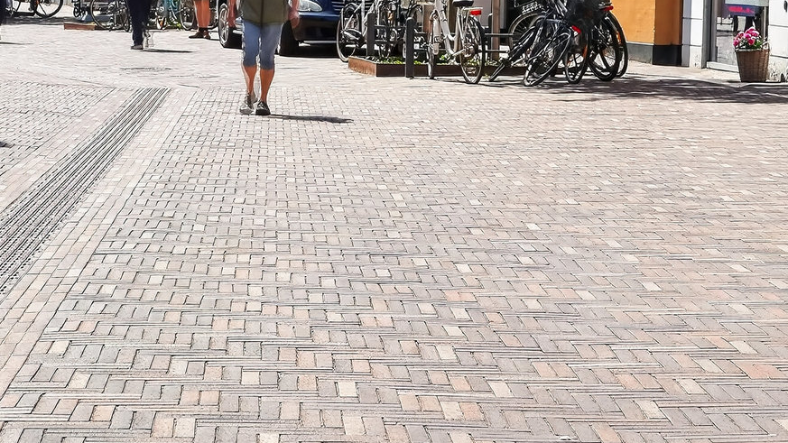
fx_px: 2758
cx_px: 267
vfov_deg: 9.2
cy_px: 73
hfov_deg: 16.2
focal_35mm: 132
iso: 400
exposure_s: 1/320
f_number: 8
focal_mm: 43
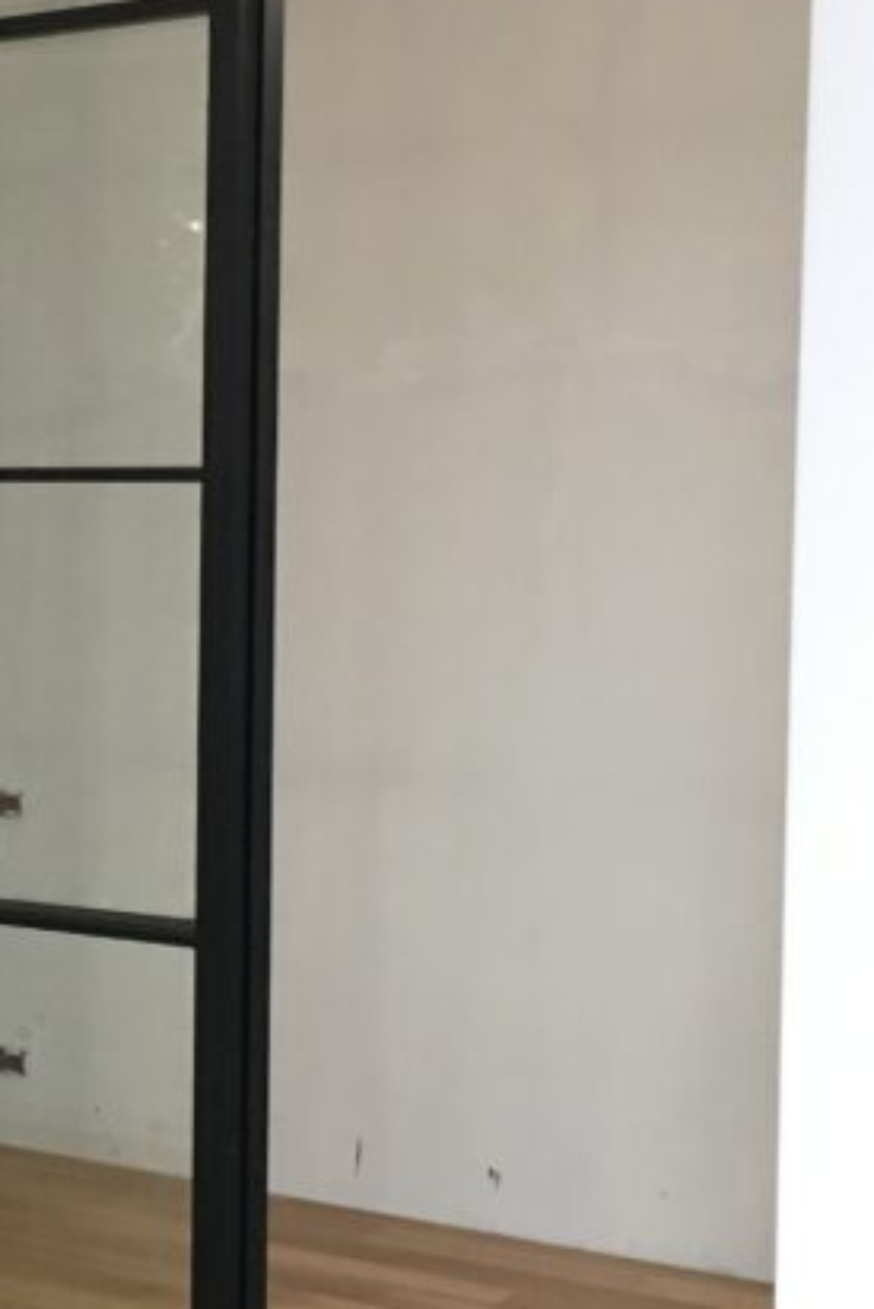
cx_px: -261
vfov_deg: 27.0
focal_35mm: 75
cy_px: 721
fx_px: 2729
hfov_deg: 17.1
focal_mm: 4.15
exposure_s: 1/17
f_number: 2.2
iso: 80
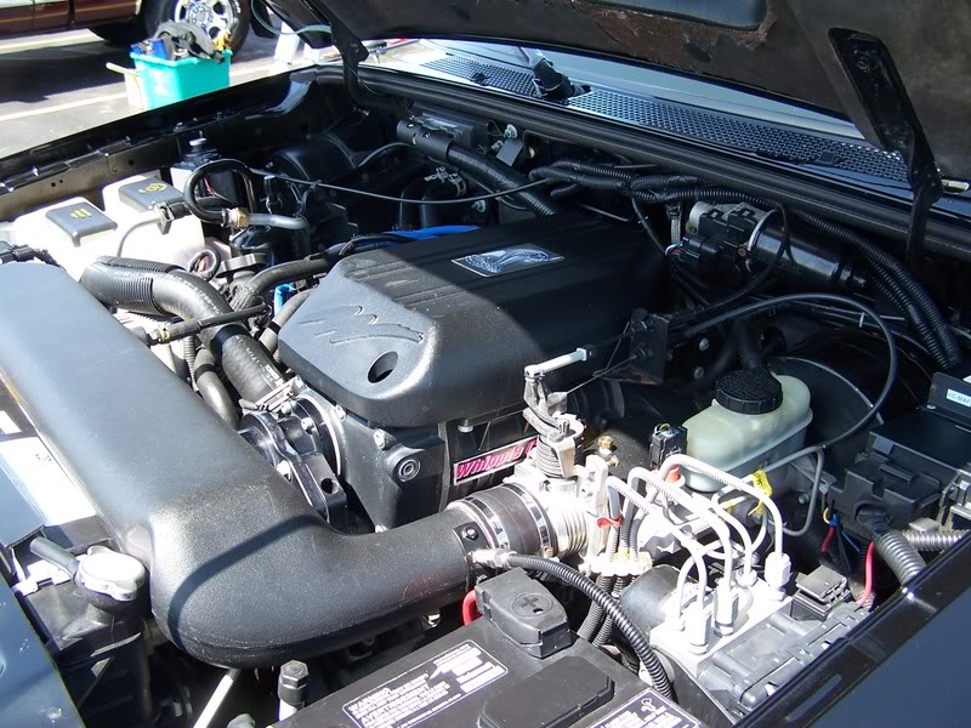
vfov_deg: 37.7
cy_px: 364
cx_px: 486
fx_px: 1066
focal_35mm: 38
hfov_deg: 49.0
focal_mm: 6.3
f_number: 2.8
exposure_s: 1/180
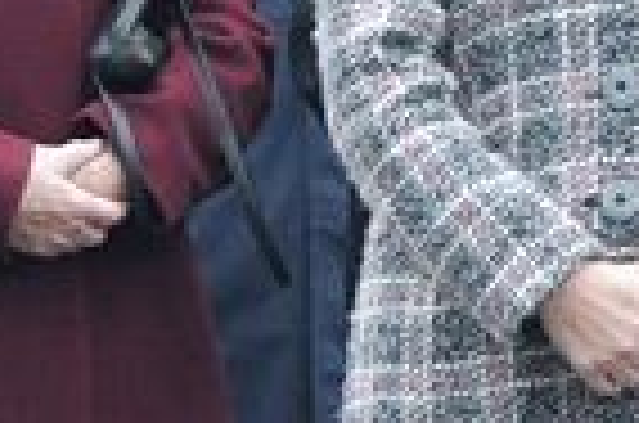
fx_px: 16718
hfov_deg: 2.2
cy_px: 335
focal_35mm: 944
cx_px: 153
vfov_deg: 1.4
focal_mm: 105
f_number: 5.6
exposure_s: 1/250
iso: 1600
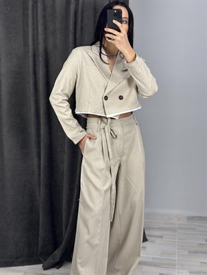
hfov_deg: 30.3
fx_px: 383
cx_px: 104
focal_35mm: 48
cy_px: 138
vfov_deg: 39.6
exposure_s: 1/100
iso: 100
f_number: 1.78
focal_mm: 6.86
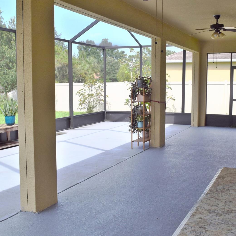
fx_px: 332
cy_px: 116
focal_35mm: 43
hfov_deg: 39.2
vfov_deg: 39.2
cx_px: 124
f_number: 10
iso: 400
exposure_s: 1/320
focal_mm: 22
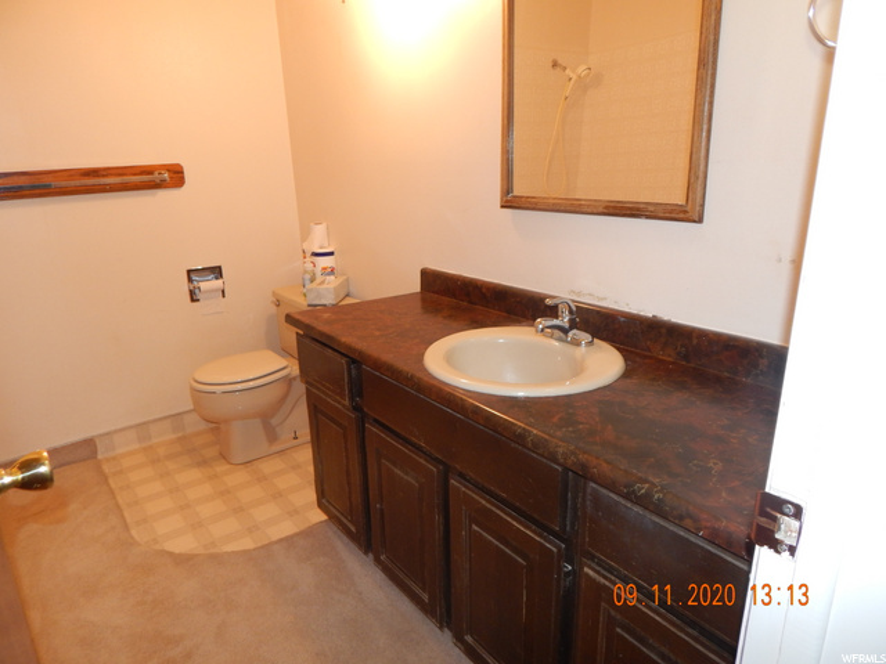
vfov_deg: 58.9
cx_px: 443
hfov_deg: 73.9
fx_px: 589
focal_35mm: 23
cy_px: 332
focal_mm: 4.1
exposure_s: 1/30
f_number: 3
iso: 200
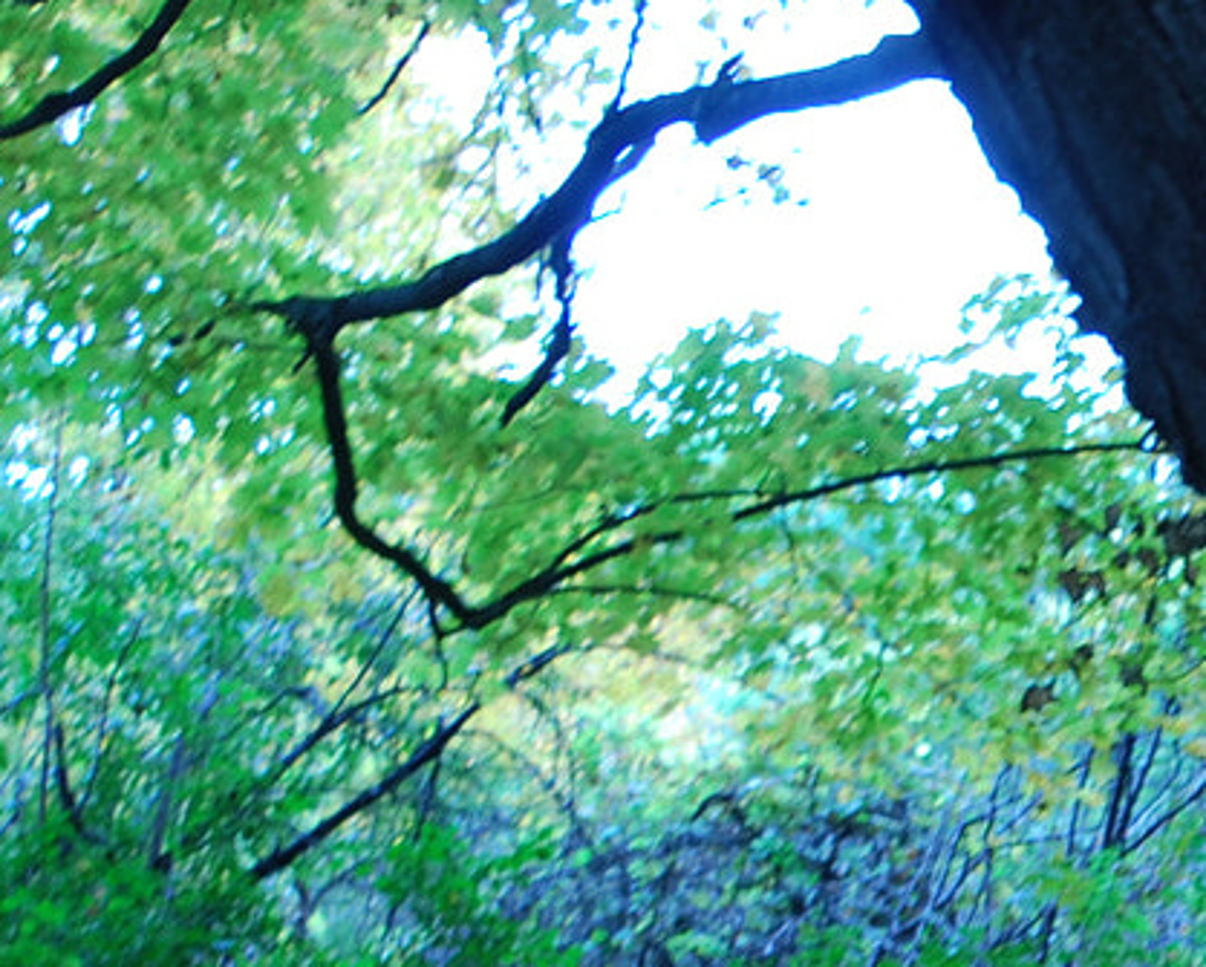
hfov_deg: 18.8
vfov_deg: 15.6
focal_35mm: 97
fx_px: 3465
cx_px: 1391
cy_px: 986
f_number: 3.5
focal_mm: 18
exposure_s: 1/10
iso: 100
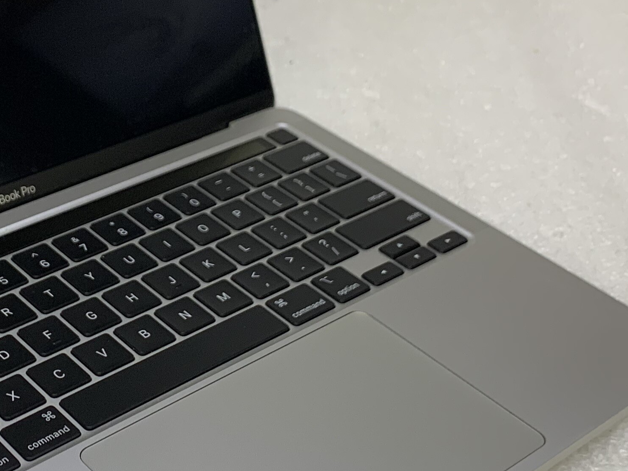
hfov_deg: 26.6
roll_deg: -4.4
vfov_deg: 20.7
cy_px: 238
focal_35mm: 71
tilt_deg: -33.7
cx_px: 81
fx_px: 1288
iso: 64
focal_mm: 4.25
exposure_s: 1/60
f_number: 1.8
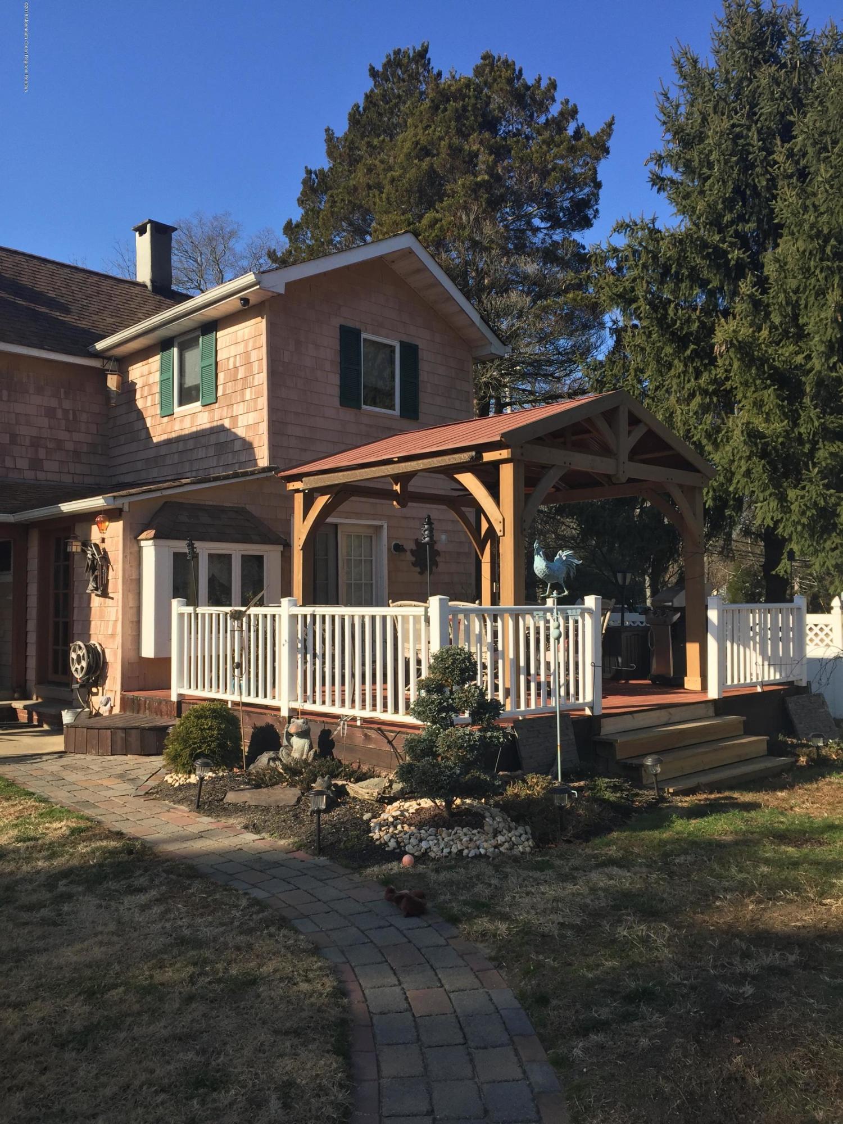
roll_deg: +0.6
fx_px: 942
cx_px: 422
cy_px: 562
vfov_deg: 61.7
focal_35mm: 29
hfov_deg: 48.2
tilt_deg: +2.3
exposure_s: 1/1276
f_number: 2.2
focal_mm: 4.15
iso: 32
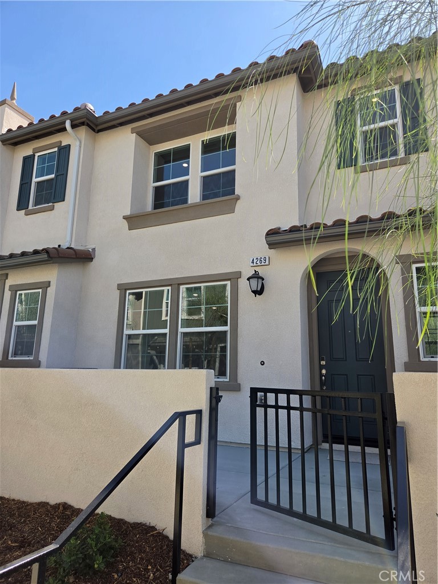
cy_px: 292
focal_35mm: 23
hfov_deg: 58.9
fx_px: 388
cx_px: 219
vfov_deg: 73.9
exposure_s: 1/1962
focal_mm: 5.4
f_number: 1.8
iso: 80
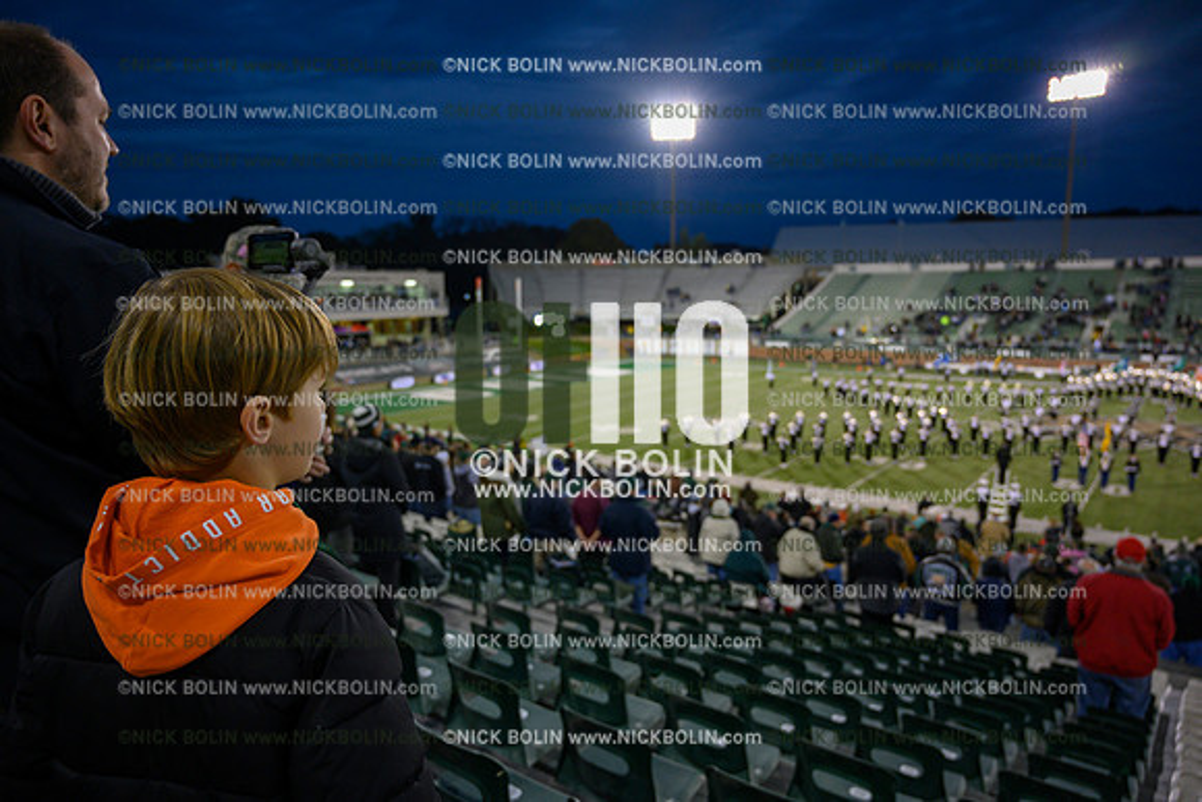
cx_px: 601
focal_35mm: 24
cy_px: 401
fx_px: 801
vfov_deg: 53.2
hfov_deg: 73.7
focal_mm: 24
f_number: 4
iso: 2000
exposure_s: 1/320
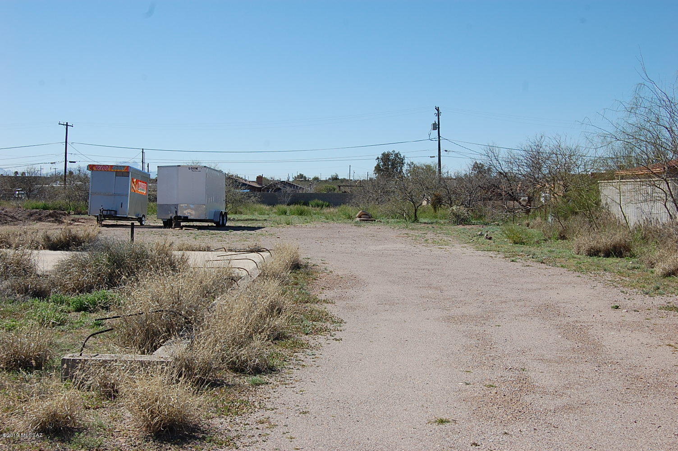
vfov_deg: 29.8
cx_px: 339
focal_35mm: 45
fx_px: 847
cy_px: 226
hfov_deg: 43.6
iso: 200
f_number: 10
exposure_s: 1/400
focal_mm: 30
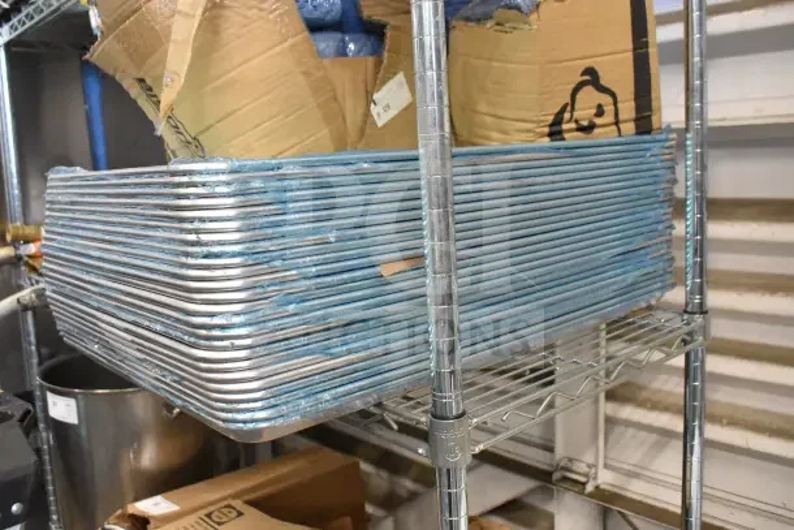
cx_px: 397
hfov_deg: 57.2
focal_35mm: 33
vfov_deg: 40.0
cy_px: 265
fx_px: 728
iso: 6400
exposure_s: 1/100
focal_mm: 22
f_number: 5
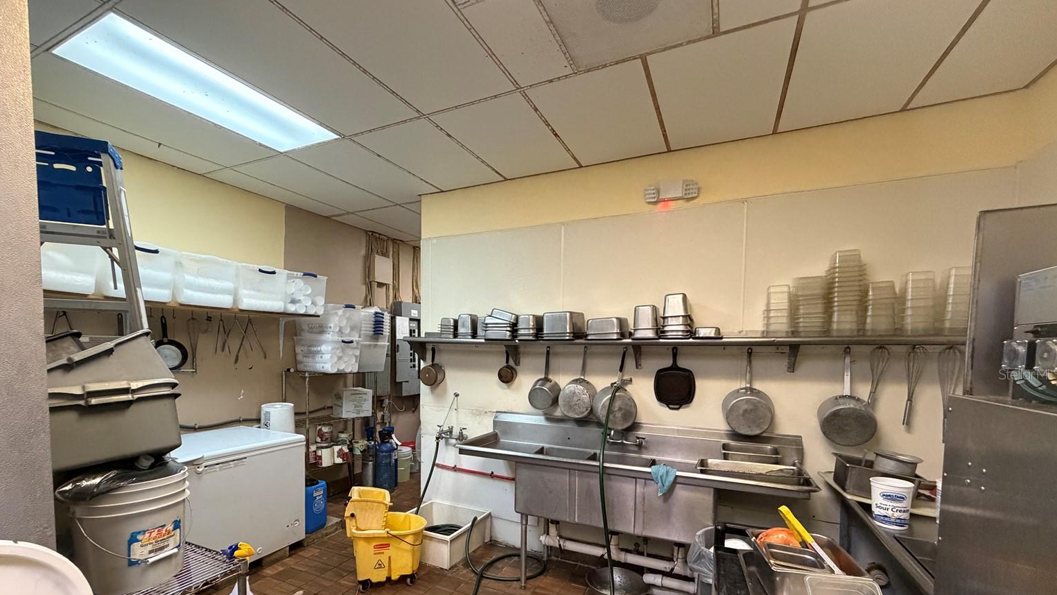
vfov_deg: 66.0
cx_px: 509
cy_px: 374
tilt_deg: -3.6
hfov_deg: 99.3
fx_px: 448
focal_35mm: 16
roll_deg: -0.6
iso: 640
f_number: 2.2
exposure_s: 1/60
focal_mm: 2.22
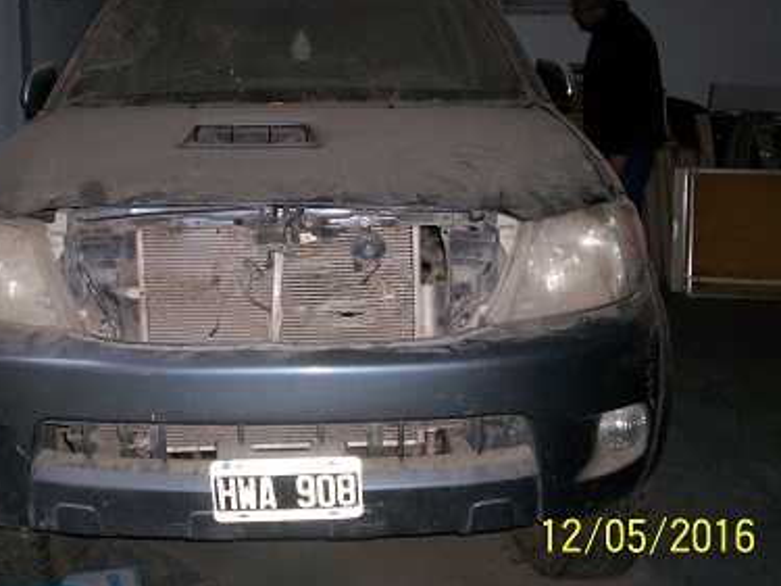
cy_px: 249
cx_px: 287
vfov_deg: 30.2
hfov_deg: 39.4
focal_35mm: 48
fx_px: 1083
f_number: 4.5
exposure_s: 1/64
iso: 140
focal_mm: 5.9
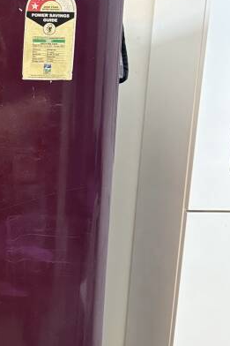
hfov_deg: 18.2
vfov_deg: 29.0
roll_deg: -1.0
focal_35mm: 69
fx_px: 662
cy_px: 244
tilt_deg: -14.3
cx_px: -83
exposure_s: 1/33
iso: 400
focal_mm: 5.96
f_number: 1.6
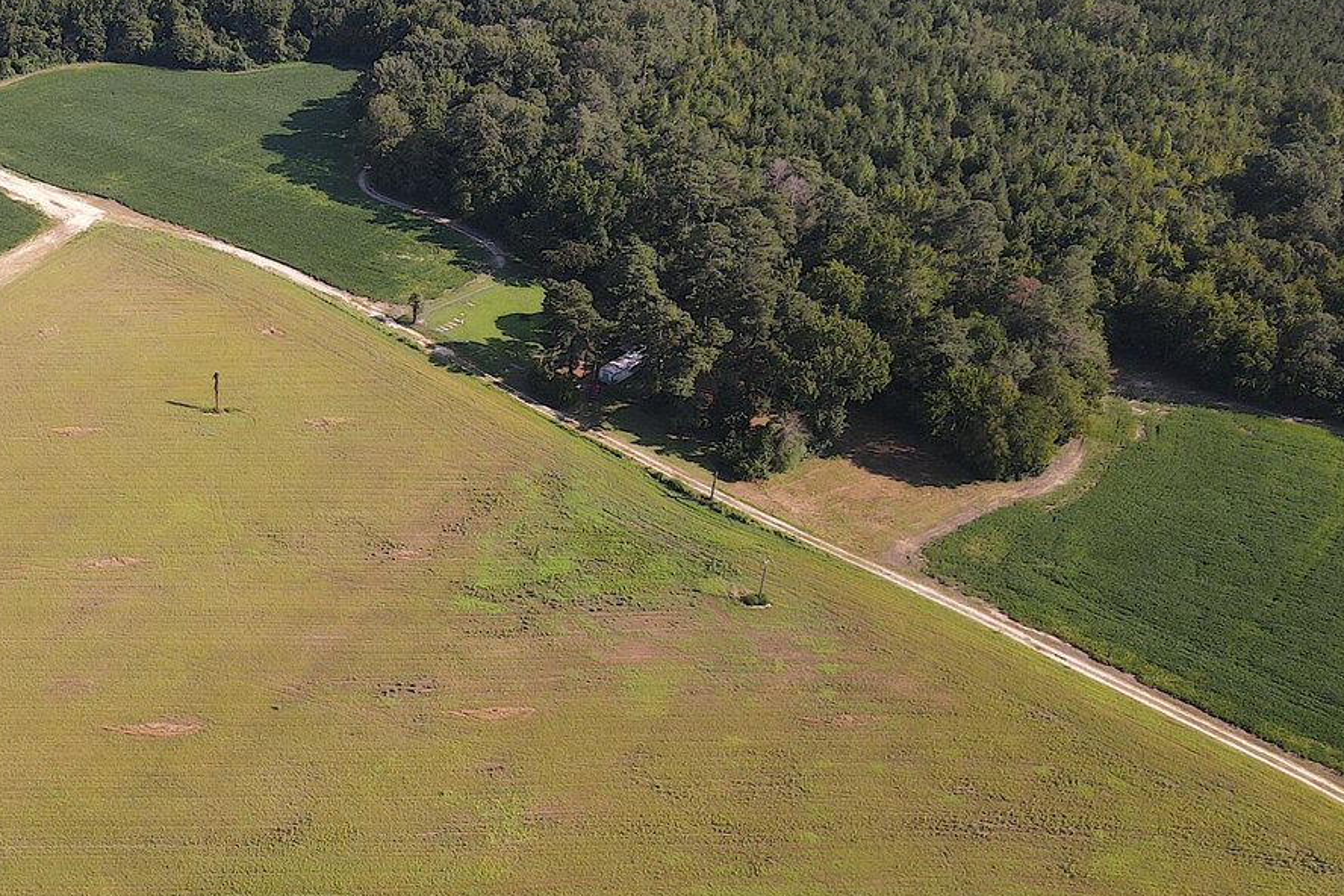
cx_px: 182
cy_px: 456
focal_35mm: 45
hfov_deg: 40.9
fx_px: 1680
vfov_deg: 29.9
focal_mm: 4.5
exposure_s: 1/350
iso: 100
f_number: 2.8
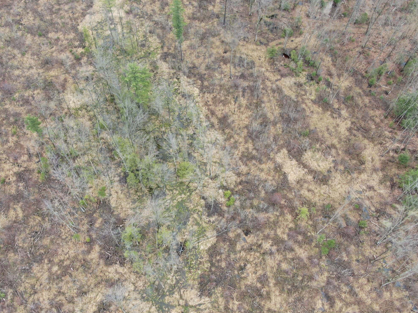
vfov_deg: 45.4
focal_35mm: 31
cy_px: 171
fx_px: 374
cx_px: 186
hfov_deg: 58.2
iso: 100
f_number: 2.8
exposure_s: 1/120
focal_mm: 4.39
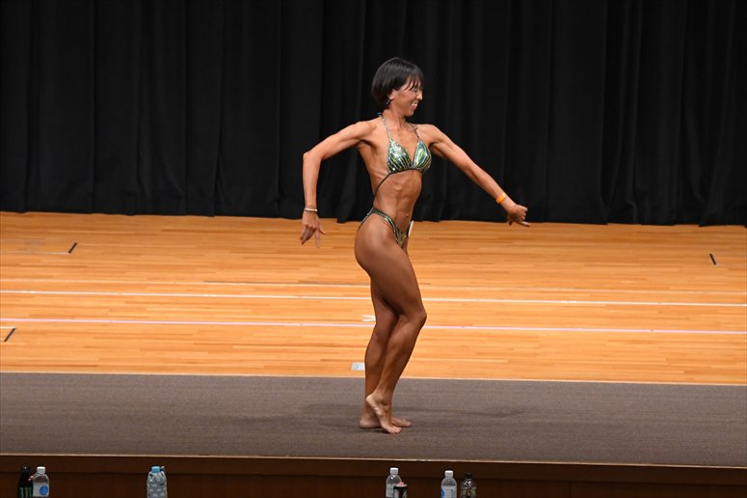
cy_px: 249
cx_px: 374
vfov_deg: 6.8
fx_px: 4190
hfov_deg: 10.2
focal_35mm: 202
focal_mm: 135
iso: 4000
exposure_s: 1/400
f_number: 5.6
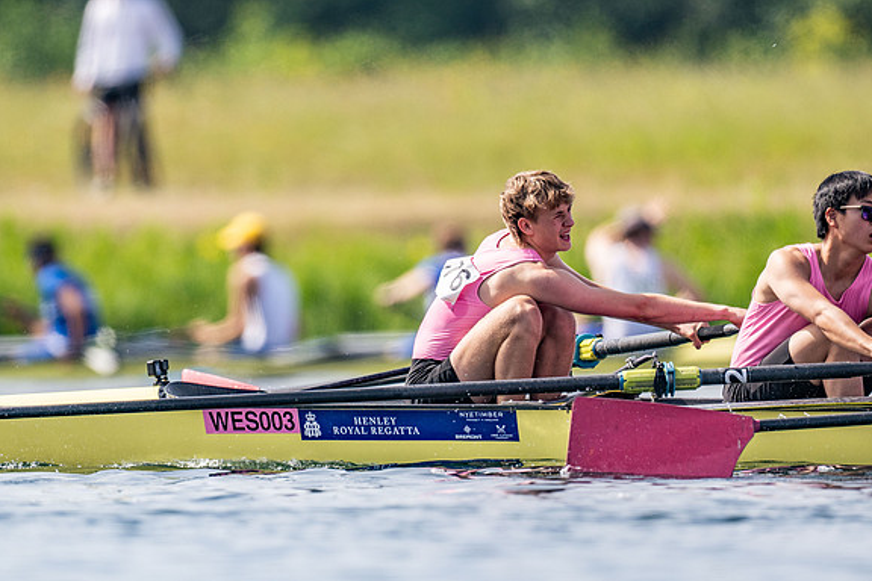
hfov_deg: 2.3
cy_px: 290
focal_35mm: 906
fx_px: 21944
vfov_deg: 1.5
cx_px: 438
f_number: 4
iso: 200
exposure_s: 1/2500
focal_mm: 600
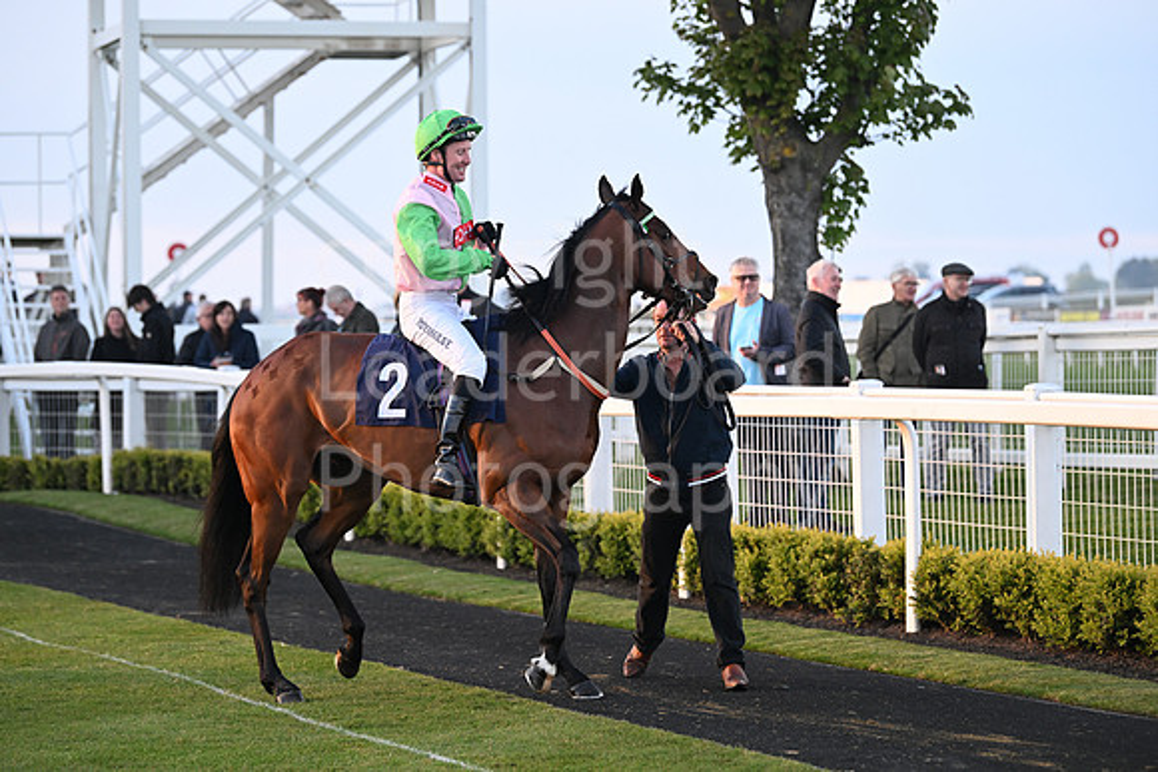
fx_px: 3925
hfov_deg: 16.8
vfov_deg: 11.2
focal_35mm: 122
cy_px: 386
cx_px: 579
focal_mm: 122
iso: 1600
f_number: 3.5
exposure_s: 1/800
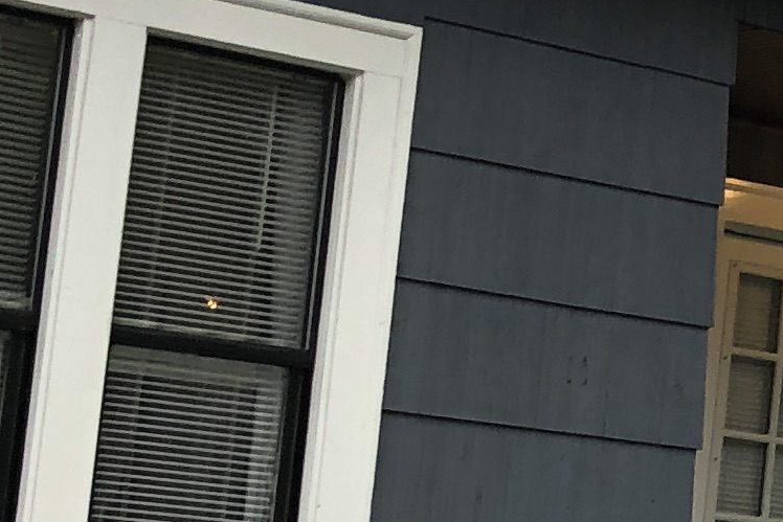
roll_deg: -3.7
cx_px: 1456
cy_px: 403
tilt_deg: +5.7
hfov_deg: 11.9
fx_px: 3415
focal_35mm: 157
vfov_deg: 8.7
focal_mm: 3.99
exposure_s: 1/120
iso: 64
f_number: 1.8
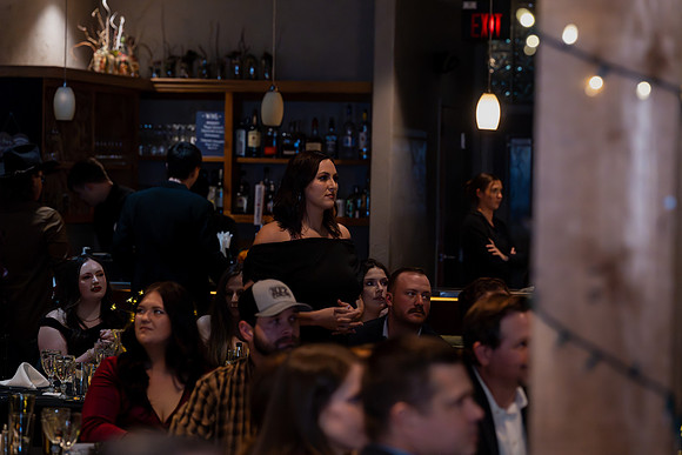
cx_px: 341
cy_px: 228
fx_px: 2710
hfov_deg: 14.3
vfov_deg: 9.6
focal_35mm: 143
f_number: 5
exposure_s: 1/320
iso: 6400
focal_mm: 143
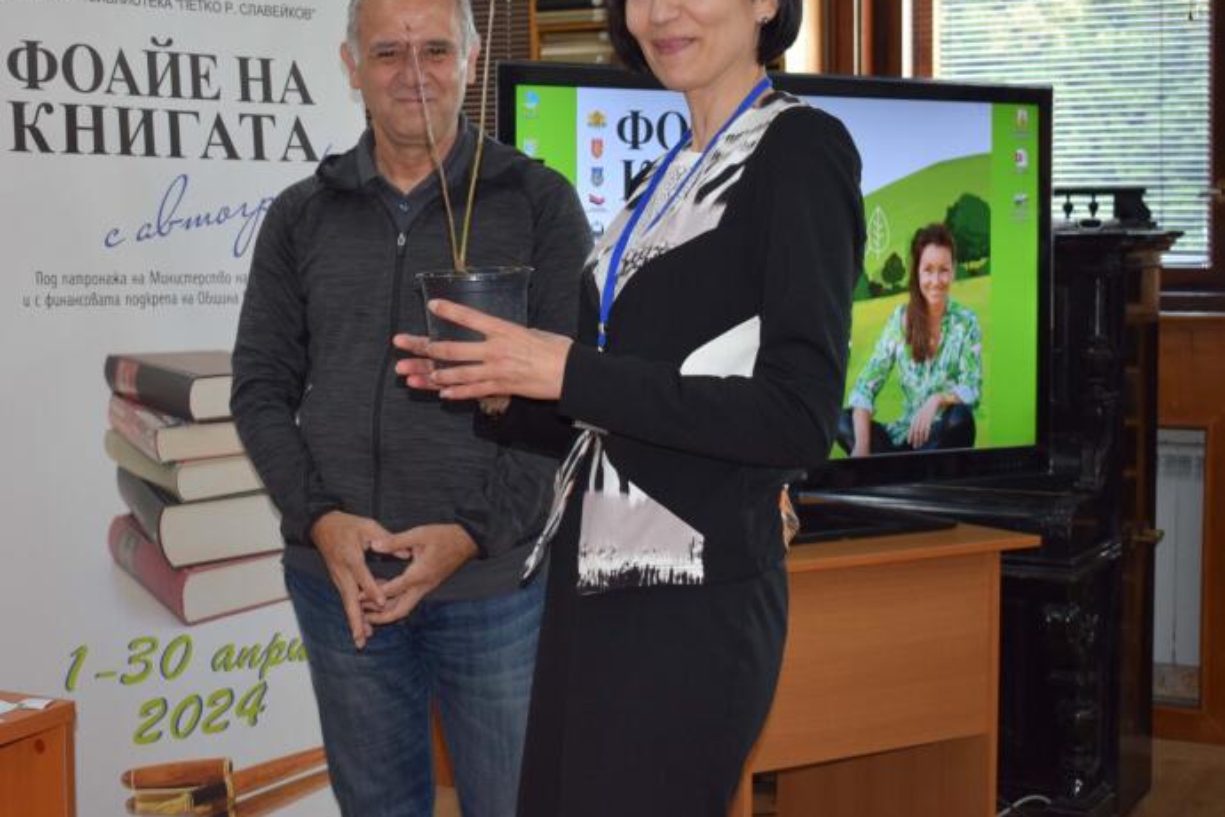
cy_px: 309
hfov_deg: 32.8
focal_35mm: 61
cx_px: 430
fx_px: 2064
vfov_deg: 22.3
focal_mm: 31
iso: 800
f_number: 4.5
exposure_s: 1/80
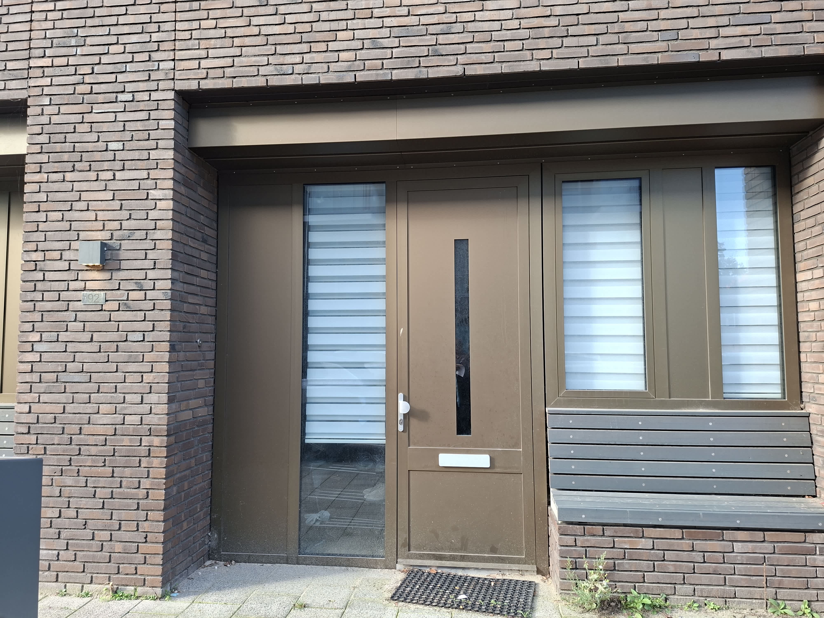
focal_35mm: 23
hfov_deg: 73.9
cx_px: 412
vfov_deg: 58.9
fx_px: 547
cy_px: 309
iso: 50
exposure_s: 1/115
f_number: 1.8
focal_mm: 5.5
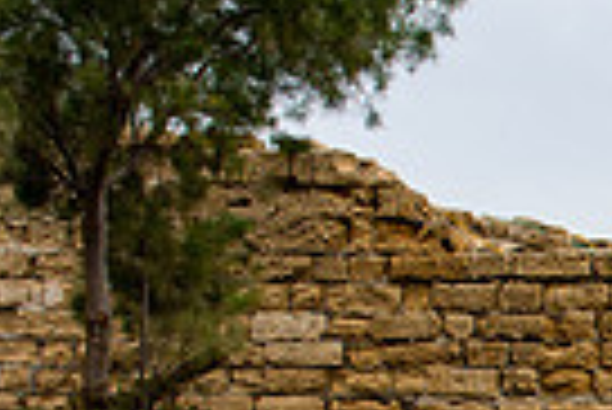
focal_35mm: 111
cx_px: 1084
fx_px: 1889
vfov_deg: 11.6
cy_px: 687
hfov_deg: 15.8
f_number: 3.5
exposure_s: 1/500
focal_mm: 26
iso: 100
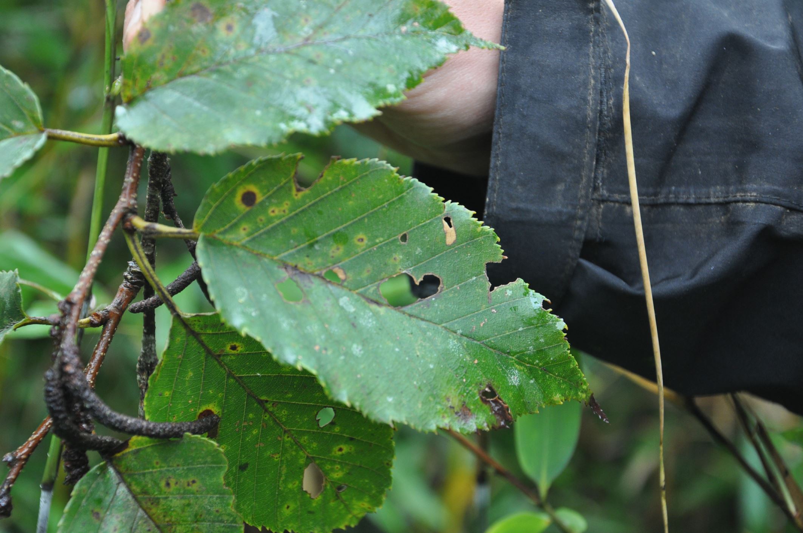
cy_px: 266
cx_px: 402
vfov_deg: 15.7
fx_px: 1938
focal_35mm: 87
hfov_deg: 23.4
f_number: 5
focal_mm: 58
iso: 640
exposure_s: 1/60
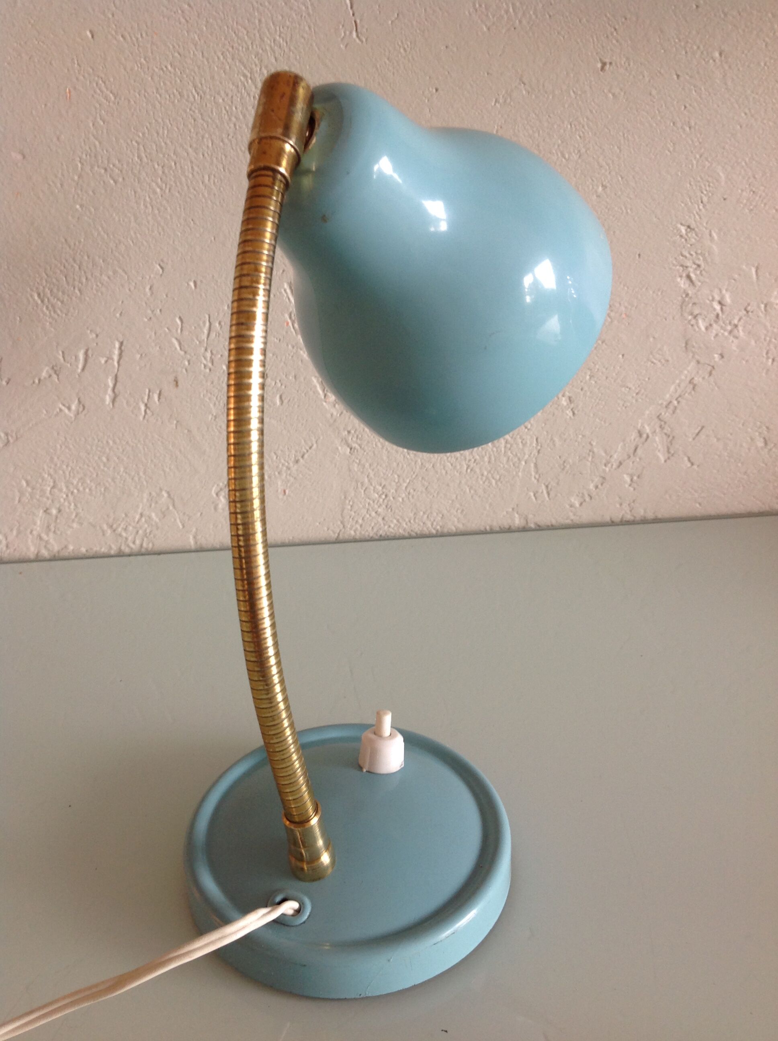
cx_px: 389
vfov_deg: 52.7
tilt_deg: -24.4
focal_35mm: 35
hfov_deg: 40.6
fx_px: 1052
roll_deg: +2.4
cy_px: 520
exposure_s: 1/15
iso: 50
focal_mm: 4.28
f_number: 2.4
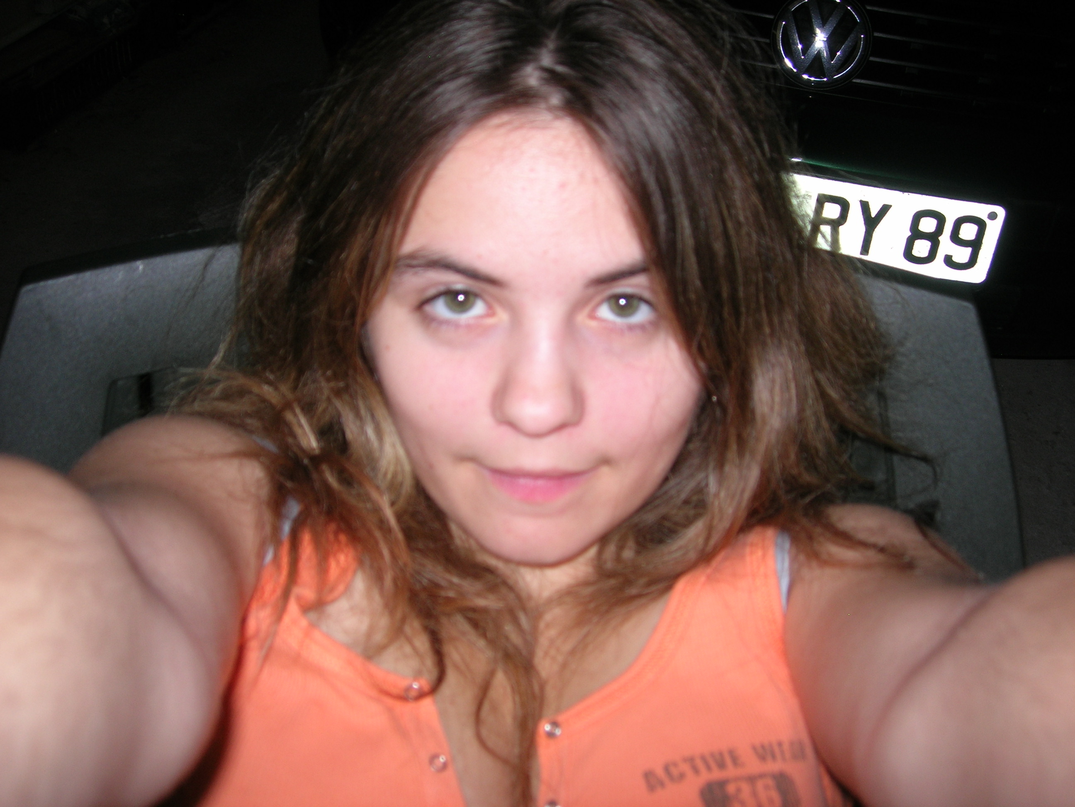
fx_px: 1180
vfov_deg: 37.7
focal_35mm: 38
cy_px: 404
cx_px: 538
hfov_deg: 49.0
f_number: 2.8
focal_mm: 7.8
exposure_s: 1/60.1
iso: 64
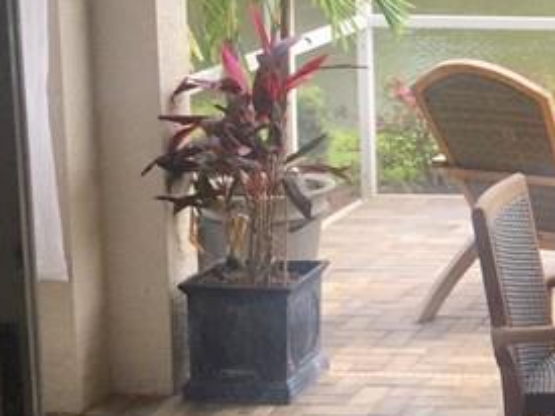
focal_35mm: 108
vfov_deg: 13.6
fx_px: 1731
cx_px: 900
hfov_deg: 16.2
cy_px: 57
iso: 32
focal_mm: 4.15
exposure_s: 1/335
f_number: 2.2
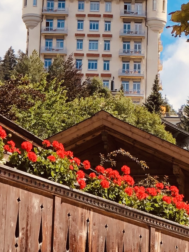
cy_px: -29
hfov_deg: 7.3
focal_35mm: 202
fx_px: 1471
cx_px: 217
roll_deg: -1.4
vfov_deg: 9.7
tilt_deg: +19.5
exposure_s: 1/410
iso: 20
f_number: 2.8
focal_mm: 6.6
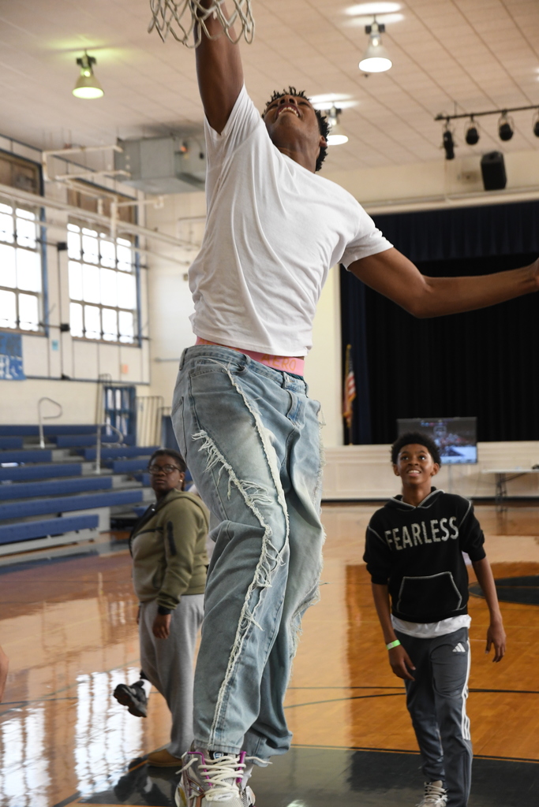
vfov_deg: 27.0
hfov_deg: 18.2
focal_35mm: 75
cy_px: 404
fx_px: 1684
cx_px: 270
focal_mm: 50
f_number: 3.5
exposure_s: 1/400
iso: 1600
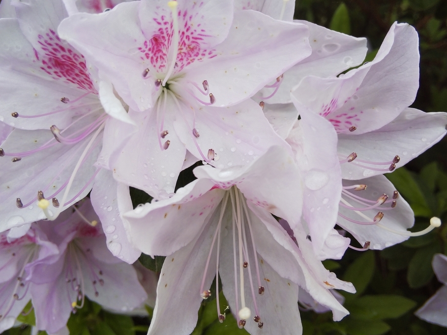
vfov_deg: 42.7
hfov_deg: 55.3
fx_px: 426
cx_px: 235
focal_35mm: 33
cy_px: 129
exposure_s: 1/181
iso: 32
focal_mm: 3.4
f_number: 2.2
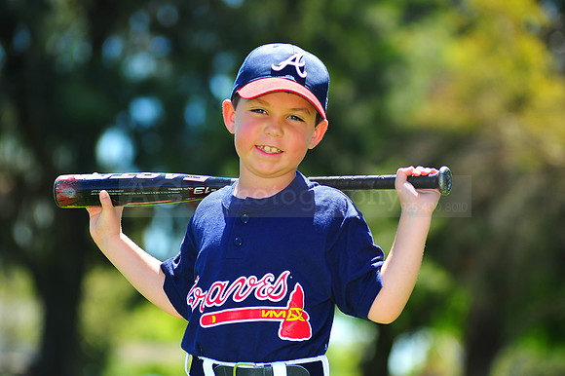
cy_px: 188
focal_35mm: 180
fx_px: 2823
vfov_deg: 7.6
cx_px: 282
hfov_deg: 11.4
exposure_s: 1/400
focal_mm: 180
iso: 200
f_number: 5
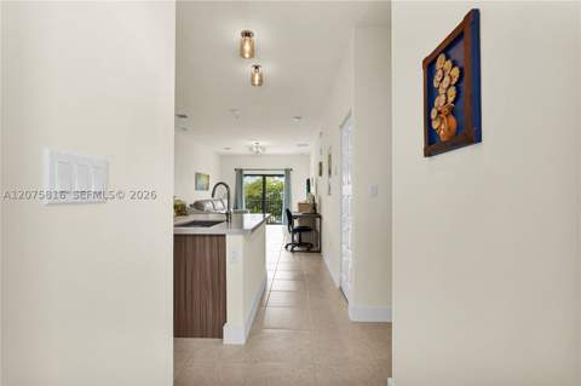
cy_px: 193
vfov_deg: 73.6
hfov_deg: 96.8
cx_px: 290
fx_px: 258
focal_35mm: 16
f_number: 7.1
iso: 125
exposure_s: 1/30
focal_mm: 16
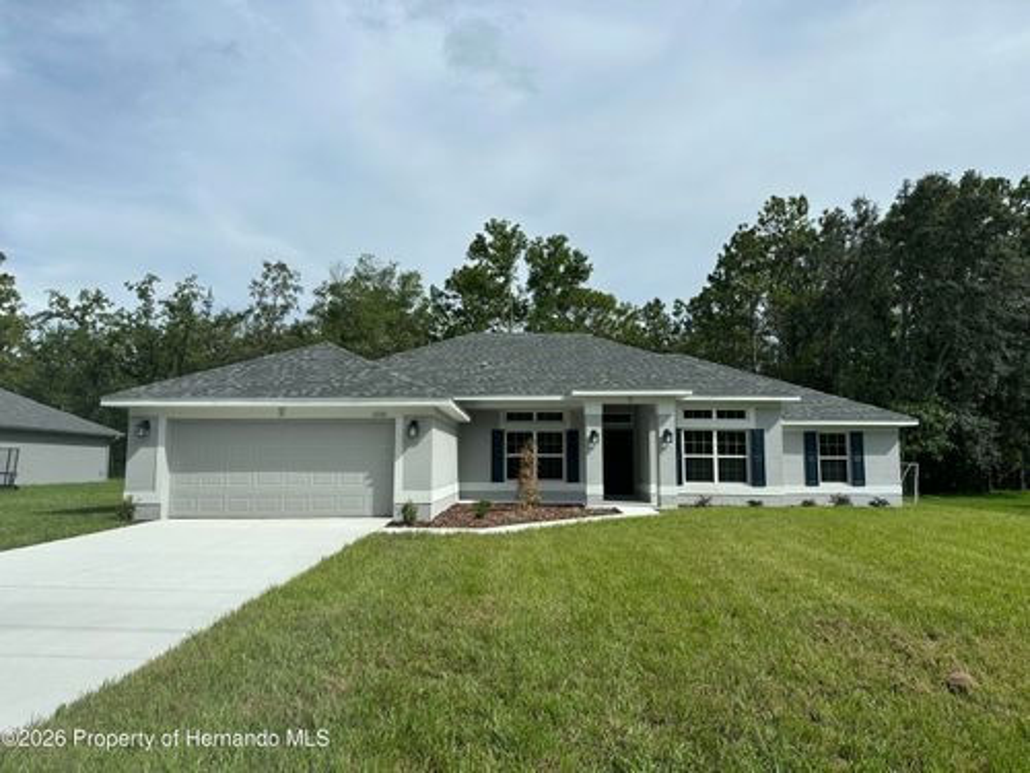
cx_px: 515
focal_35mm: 24
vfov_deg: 56.8
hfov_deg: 71.6
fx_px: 714
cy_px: 386
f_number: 1.78
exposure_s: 1/6623
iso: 80
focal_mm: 6.86
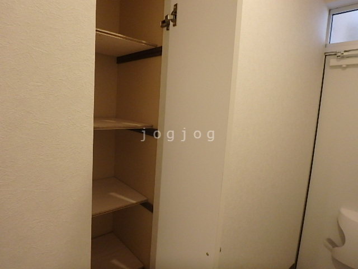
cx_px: 179
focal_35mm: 21
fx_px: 217
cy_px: 134
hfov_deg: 79.0
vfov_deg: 63.4
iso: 500
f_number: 3.5
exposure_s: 1/30
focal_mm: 3.7
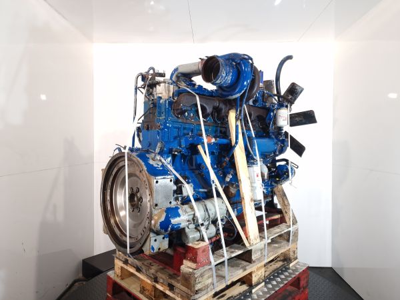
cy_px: 150
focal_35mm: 23
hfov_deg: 73.9
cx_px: 200
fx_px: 266
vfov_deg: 58.9
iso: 100
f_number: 1.8
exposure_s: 1/50
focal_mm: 6.4
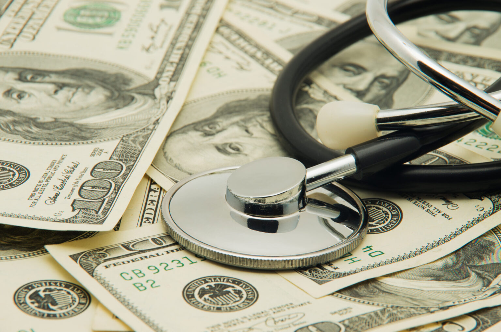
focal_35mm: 202
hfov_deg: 10.2
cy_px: 166
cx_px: 250
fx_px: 2813
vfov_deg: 6.8
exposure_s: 1/125
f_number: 14
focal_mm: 135
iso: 100
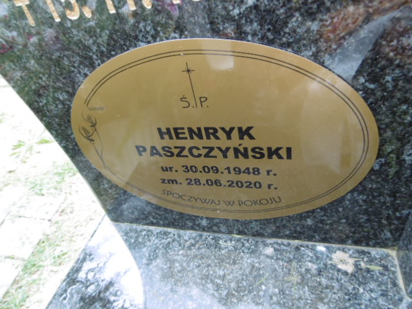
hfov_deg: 71.6
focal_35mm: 24
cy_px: 154
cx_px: 206
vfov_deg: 56.8
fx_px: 286
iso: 160
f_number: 3.1
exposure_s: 1/60
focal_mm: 4.3
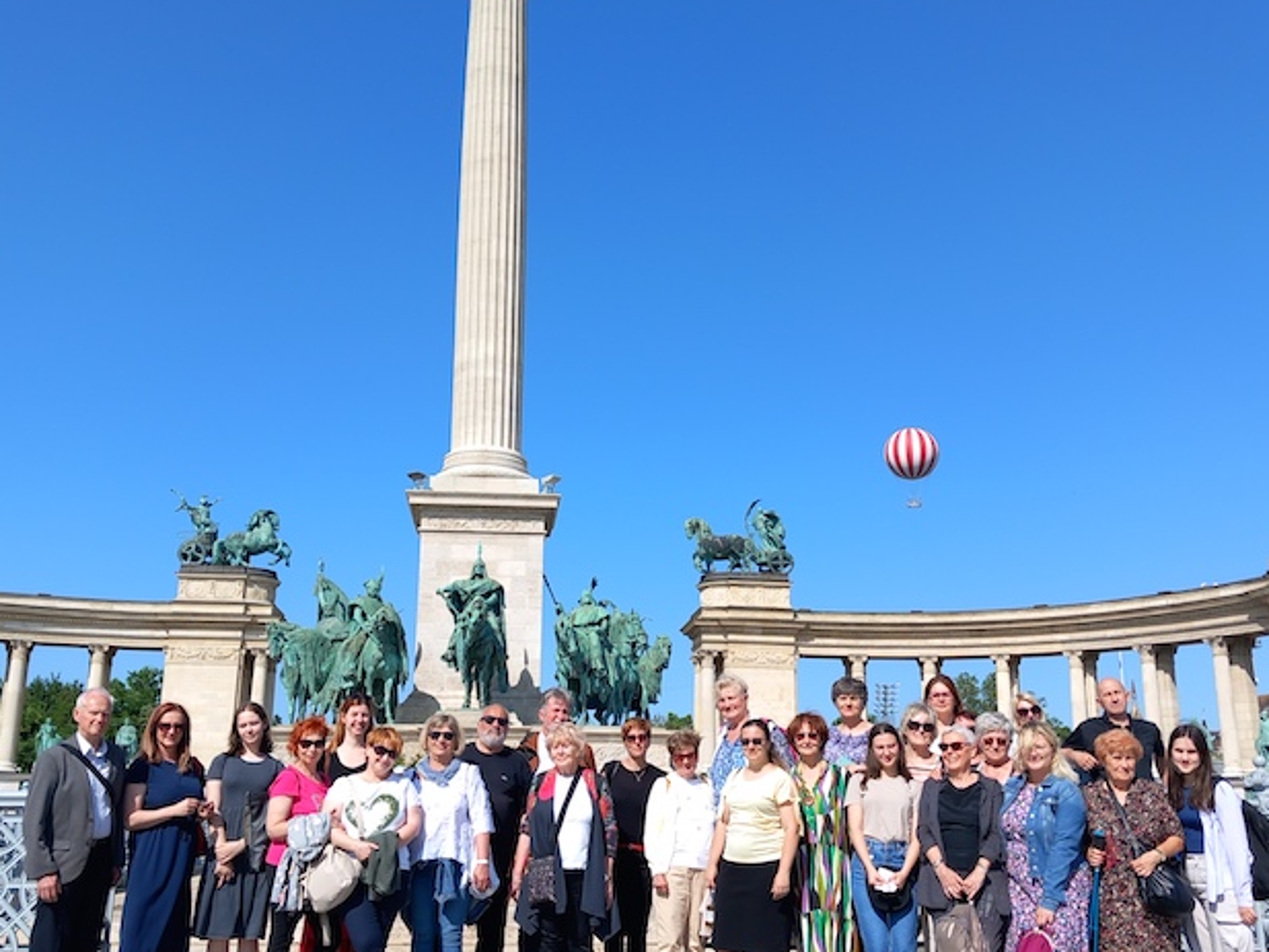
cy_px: 489
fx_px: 1283
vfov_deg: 40.7
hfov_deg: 52.6
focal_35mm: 35
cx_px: 596
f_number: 1.8
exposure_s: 1/601
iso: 20
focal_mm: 4
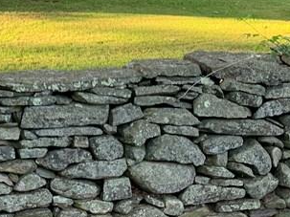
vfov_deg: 15.4
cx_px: 10
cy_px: -114
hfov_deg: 21.6
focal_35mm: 88
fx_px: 737
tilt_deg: +4.0
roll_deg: -0.4
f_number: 1.8
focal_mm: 4.25
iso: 40
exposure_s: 1/122
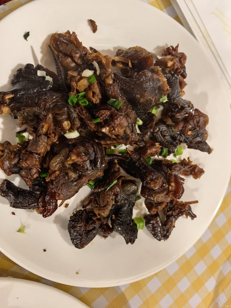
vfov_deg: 65.3
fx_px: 240
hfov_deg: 51.3
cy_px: 154
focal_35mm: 27
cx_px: 116
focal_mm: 6.98
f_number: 2
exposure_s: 1/25
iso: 640
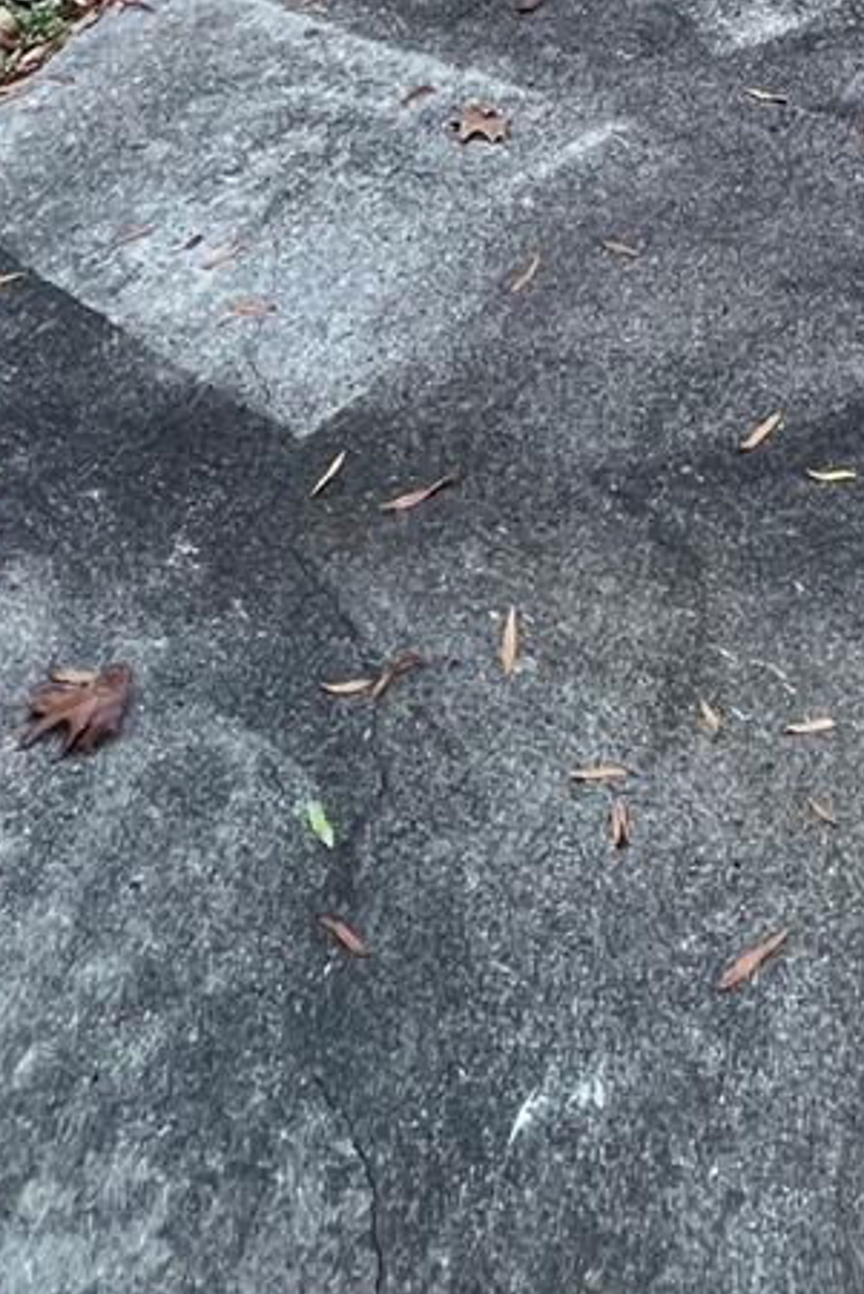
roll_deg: +0.3
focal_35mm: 46
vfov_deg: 24.8
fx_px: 1655
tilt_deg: -0.9
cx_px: 832
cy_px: -878
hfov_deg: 27.8
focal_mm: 1.57
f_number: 1.8
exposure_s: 1/99
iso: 40
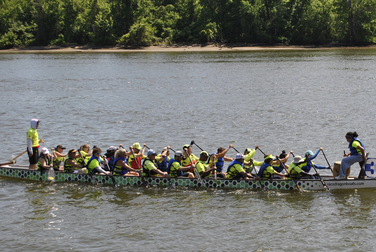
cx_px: 309
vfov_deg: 16.1
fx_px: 889
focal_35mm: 85
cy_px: 158
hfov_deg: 23.5
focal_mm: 32
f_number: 5
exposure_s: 1/640
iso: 100
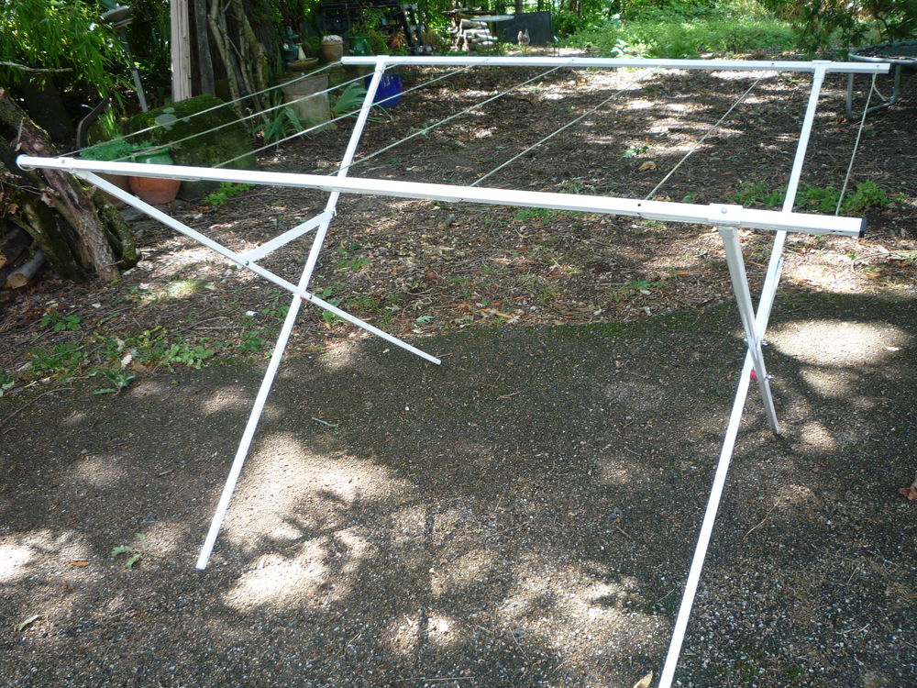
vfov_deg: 46.8
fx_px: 795
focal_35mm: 30
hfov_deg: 60.0
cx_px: 458
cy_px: 344
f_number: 3.3
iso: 100
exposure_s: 1/50
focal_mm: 5.2
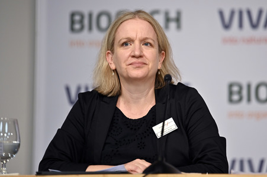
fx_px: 1371
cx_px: 134
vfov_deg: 7.4
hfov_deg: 11.1
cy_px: 88
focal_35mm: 185
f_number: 2.8
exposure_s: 1/400
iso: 1000
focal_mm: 185
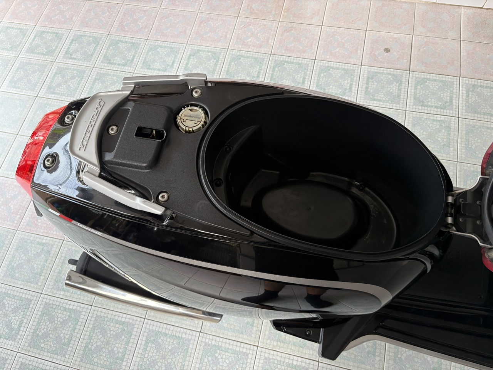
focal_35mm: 26
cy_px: 185
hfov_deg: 67.3
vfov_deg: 53.1
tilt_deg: -66.7
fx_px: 370
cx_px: 246
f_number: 1.6
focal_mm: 5.96
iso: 125
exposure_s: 1/87
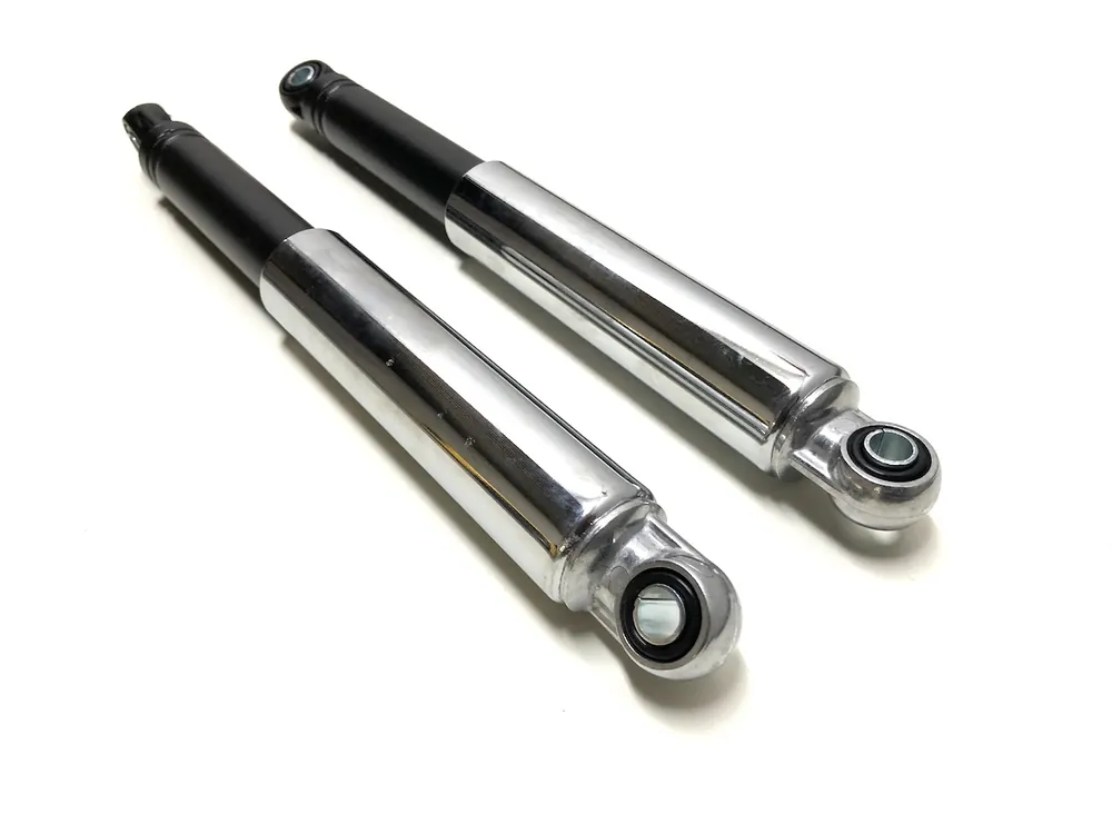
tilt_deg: -43.3
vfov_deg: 49.7
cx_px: 556
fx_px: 899
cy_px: 417
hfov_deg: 63.4
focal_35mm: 28
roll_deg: +2.0
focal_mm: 3.99
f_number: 1.8
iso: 40
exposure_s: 1/33
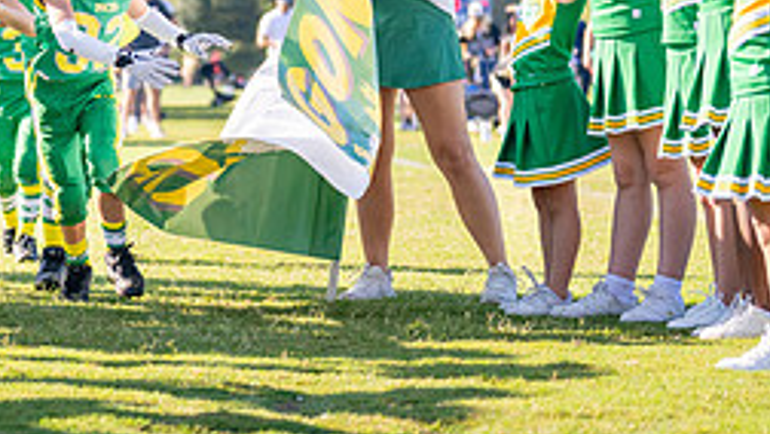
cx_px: 34
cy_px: 37
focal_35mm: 188
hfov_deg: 11.4
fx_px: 3840
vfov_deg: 6.5
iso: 320
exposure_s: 1/2500
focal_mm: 70
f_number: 2.8
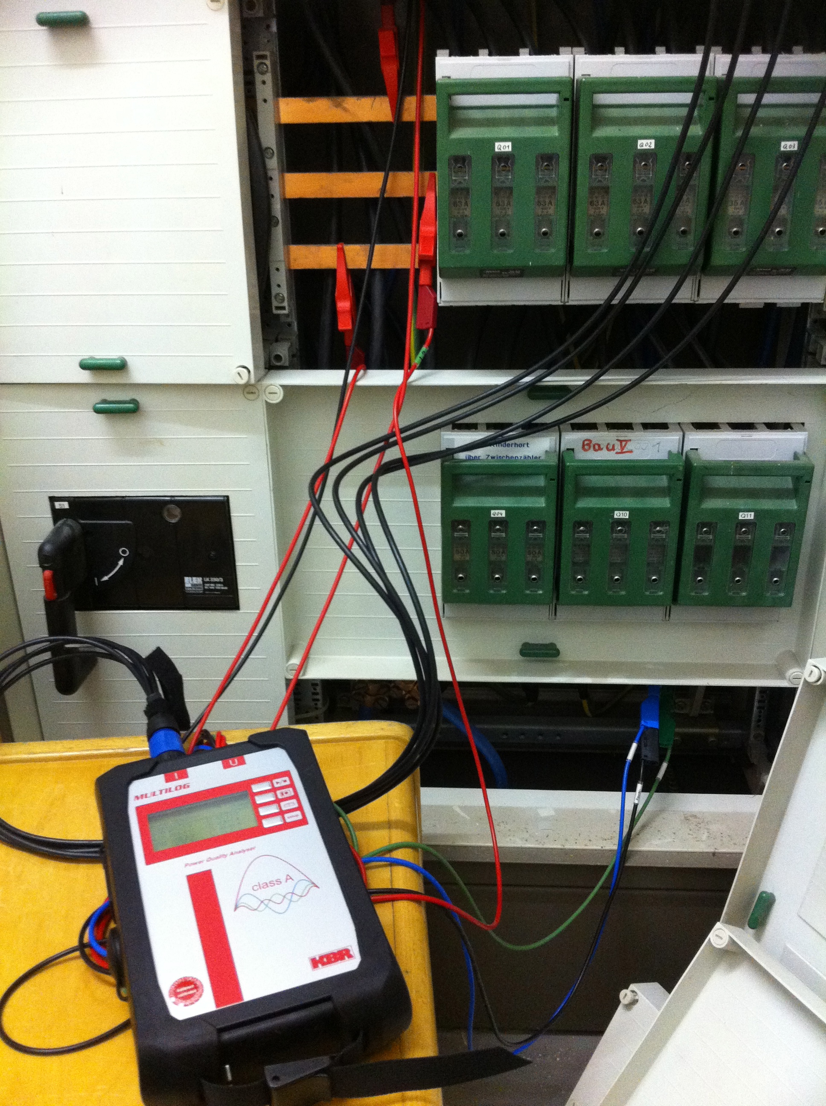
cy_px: 553
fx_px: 1116
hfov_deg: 40.6
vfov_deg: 52.7
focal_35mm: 35
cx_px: 413
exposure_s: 1/15
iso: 400
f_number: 2.8
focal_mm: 3.85
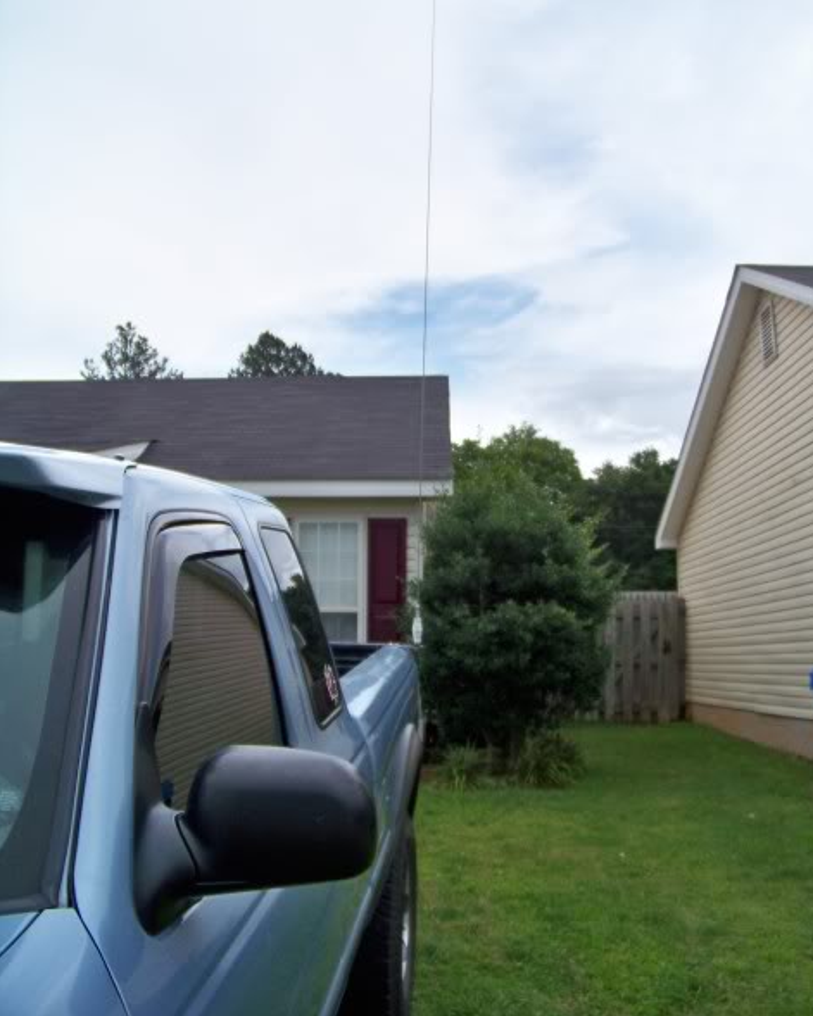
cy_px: 466
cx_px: 409
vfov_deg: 51.5
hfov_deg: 42.2
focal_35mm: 35
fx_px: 1053
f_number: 2.8
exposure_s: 1/800
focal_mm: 5.85
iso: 80
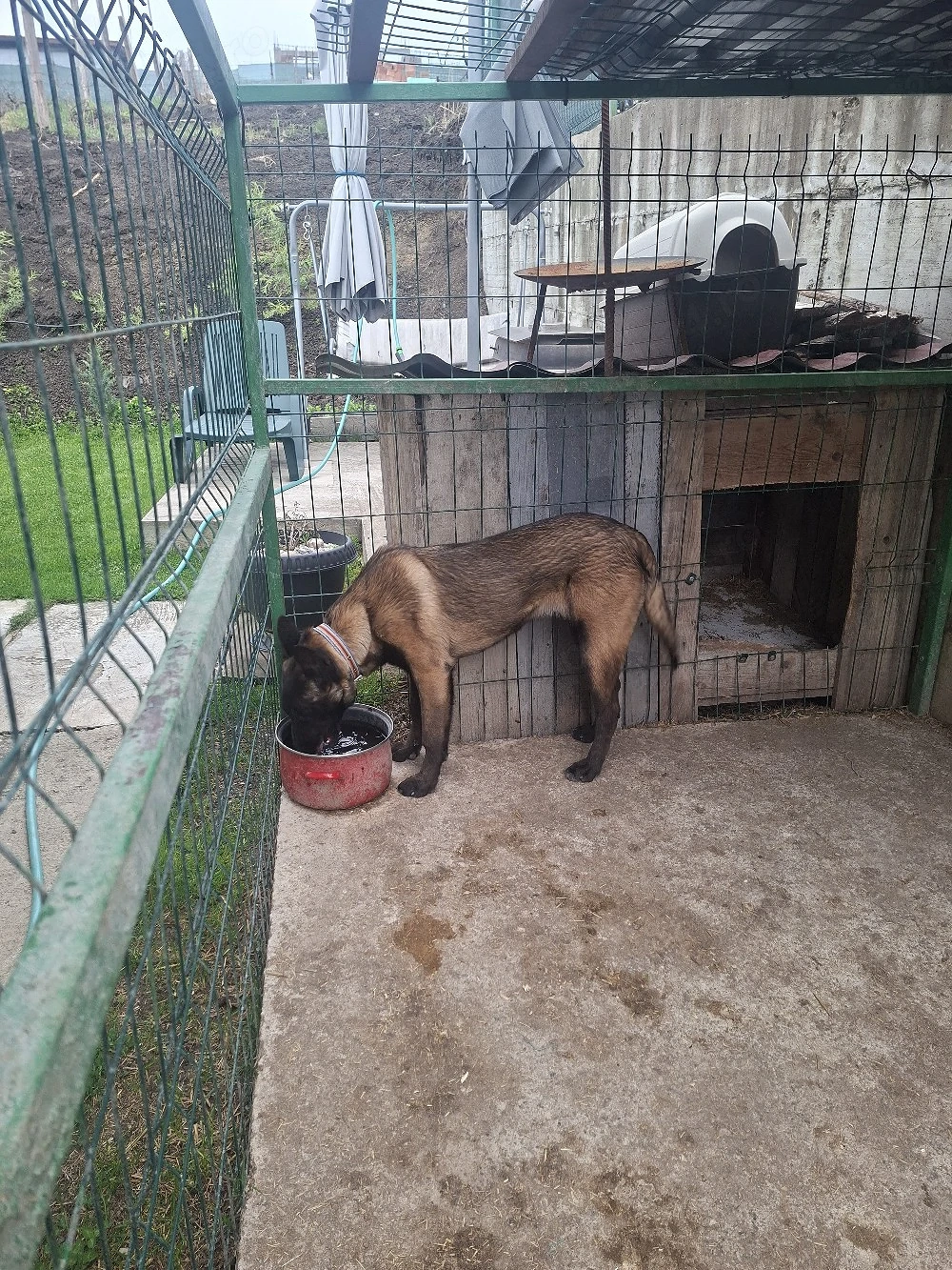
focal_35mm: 23
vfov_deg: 73.9
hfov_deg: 58.9
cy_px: 635
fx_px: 843
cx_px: 476
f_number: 1.8
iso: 125
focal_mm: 5.54
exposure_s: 1/100
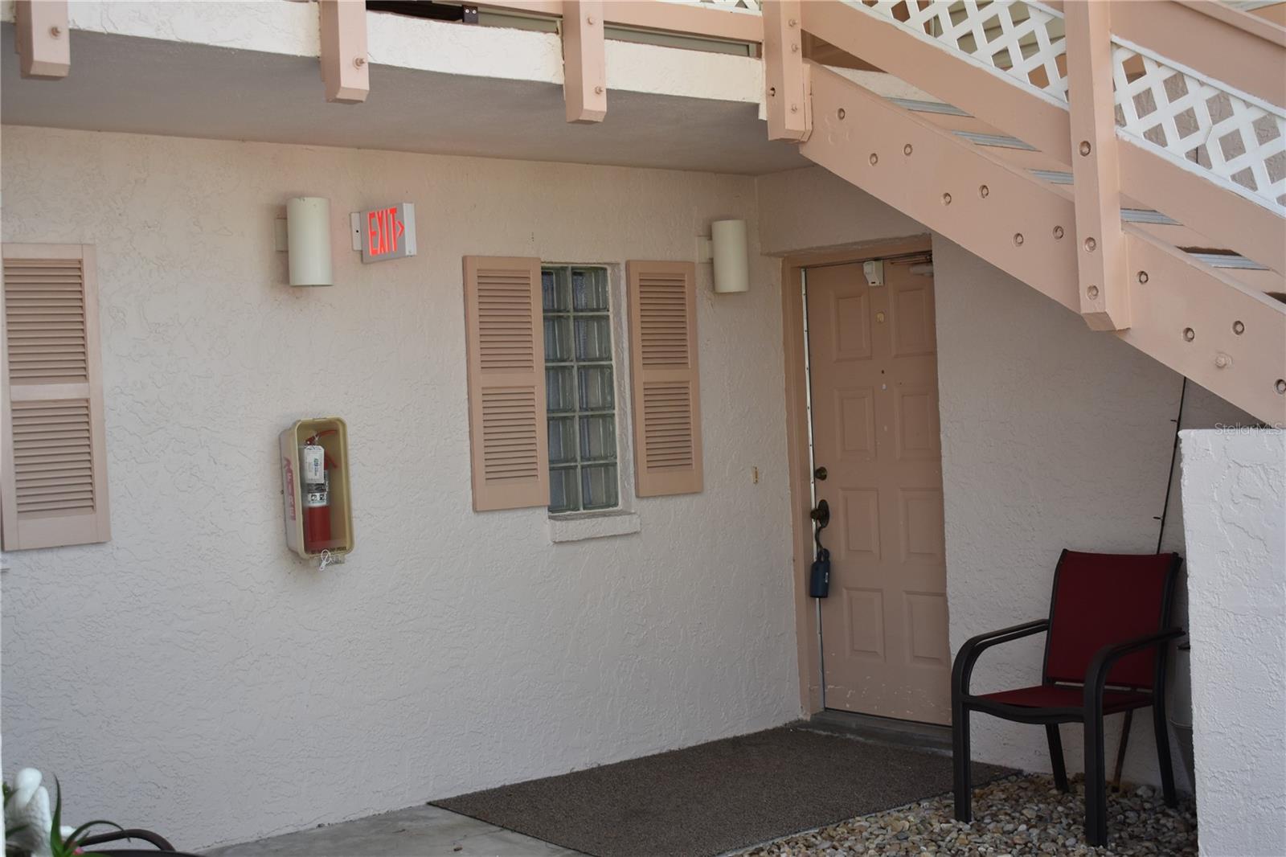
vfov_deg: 28.9
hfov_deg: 42.3
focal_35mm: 46
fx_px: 1661
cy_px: 428
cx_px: 643
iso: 400
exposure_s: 1/125
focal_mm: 31
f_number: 5.6
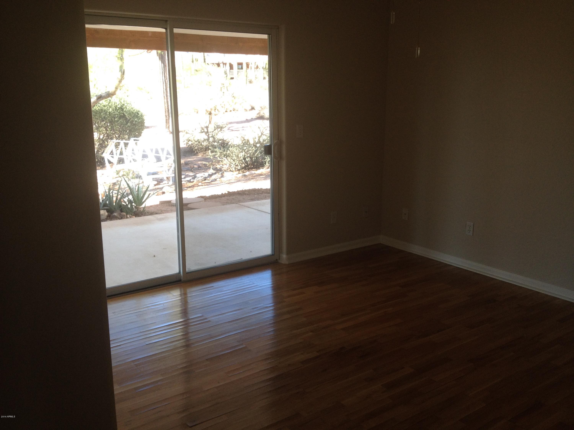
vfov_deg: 40.7
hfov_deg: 52.6
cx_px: 287
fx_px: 580
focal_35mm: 35
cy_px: 215
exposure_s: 1/120
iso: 64
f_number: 2.4
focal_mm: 4.28
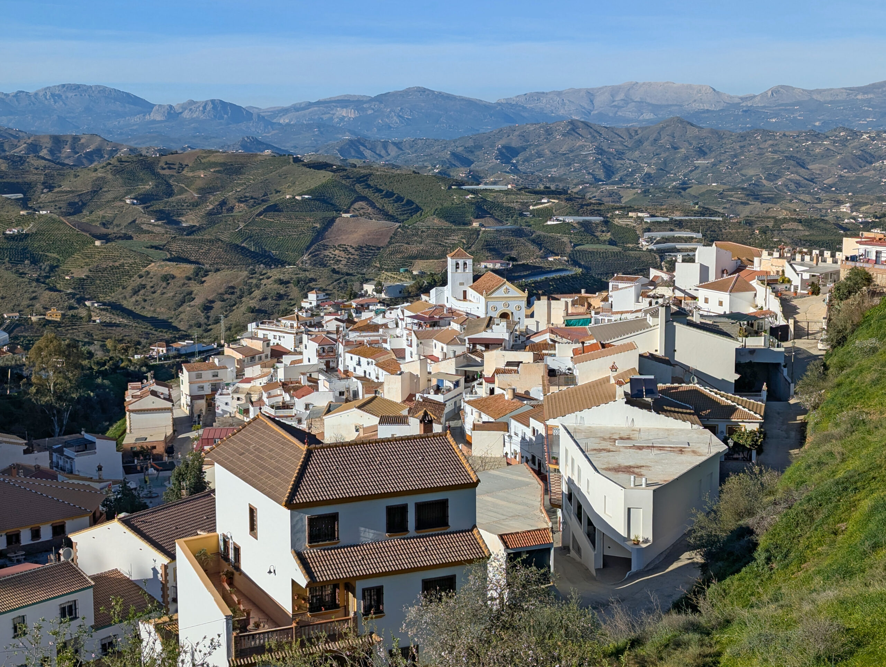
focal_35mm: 48
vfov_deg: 30.3
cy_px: 334
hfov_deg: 39.6
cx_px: 443
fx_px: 1230
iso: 51
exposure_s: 1/5435
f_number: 1.85
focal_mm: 6.81
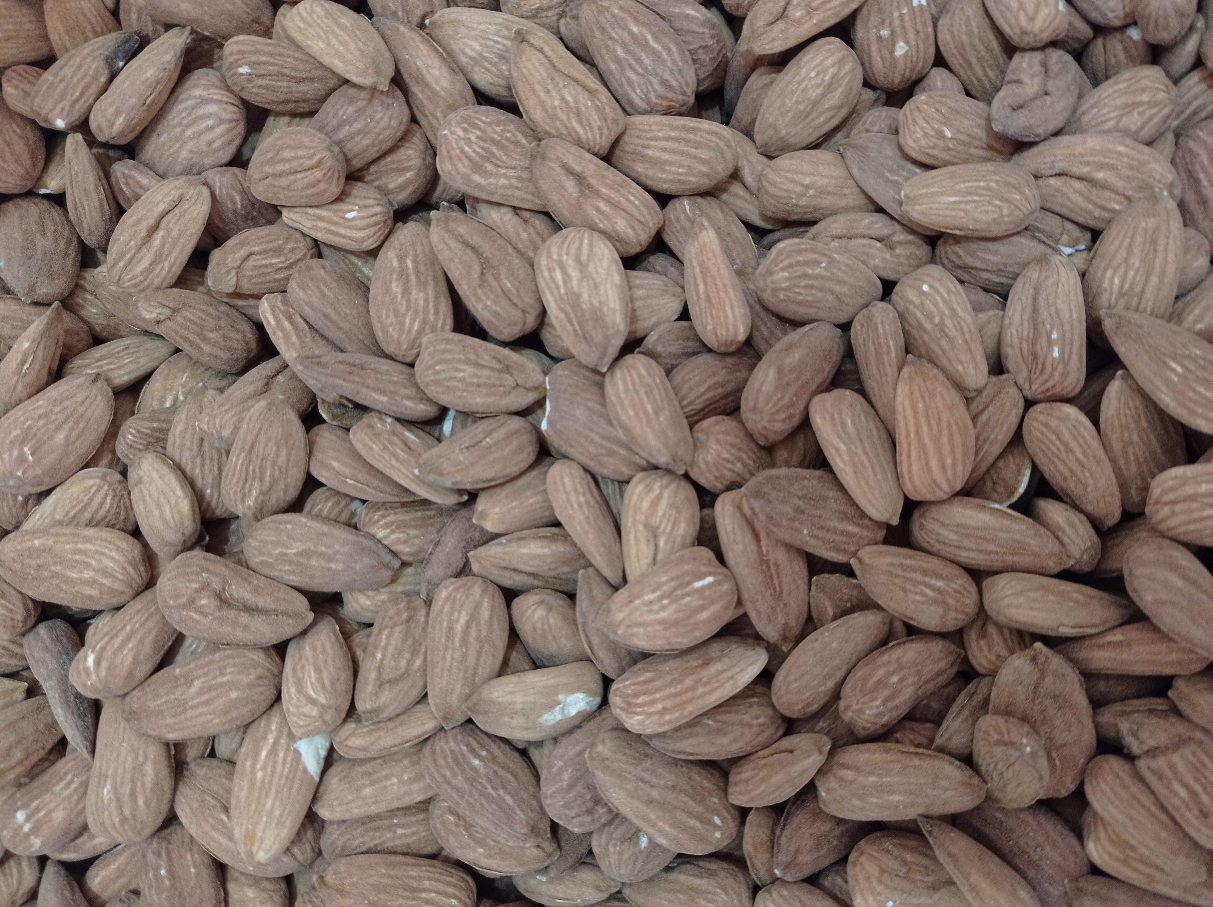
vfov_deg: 49.7
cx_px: 606
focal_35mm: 28
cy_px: 454
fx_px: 980
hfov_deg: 63.5
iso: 231
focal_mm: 4.7
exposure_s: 1/50
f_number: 1.79
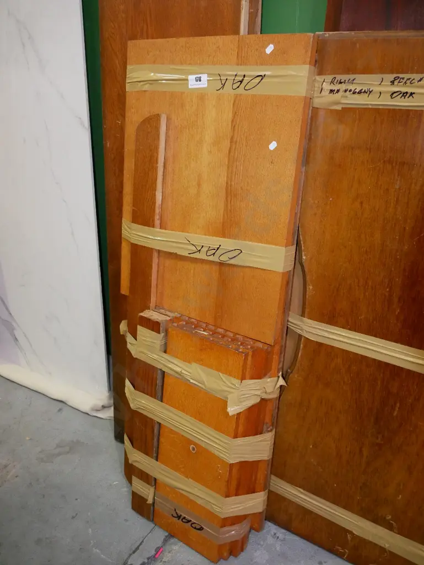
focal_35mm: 30
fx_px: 490
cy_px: 282
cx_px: 212
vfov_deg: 59.9
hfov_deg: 46.8
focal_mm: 15
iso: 3200
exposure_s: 1/125
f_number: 5.6
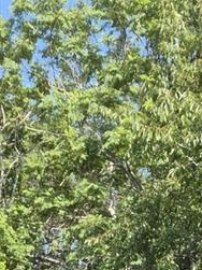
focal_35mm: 110
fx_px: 857
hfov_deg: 13.4
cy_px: 473
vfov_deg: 15.6
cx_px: 125
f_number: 1.8
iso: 25
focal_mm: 5.4
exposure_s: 1/280
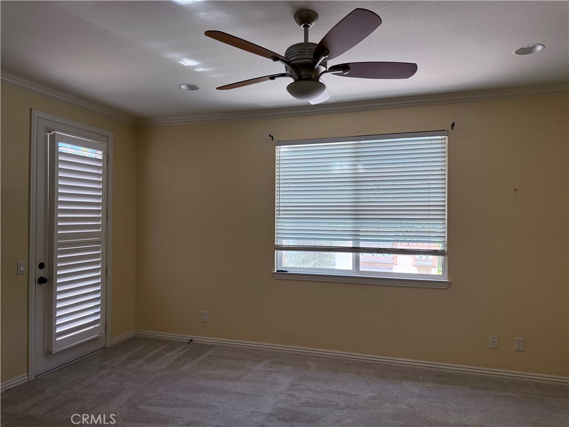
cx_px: 284
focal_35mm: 24
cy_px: 214
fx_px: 394
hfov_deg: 71.6
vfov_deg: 56.8
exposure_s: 1/232
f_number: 1.78
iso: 160
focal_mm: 6.76
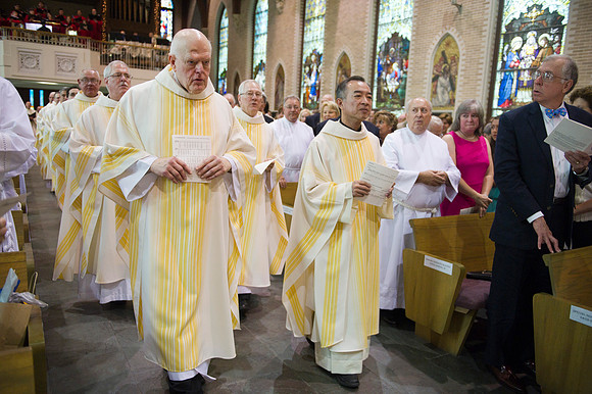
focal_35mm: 28
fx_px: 460
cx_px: 296
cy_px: 197
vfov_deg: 46.4
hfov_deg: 65.5
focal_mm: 28
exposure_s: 1/250
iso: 2000
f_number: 2.8
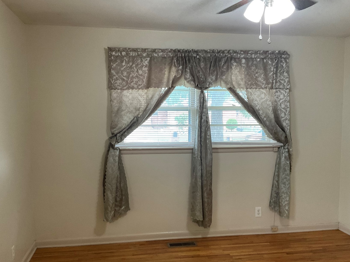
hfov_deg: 54.0
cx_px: 175
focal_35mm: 34
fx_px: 344
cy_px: 149
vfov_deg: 41.7
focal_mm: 3
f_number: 1.8
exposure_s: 1/60
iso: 200
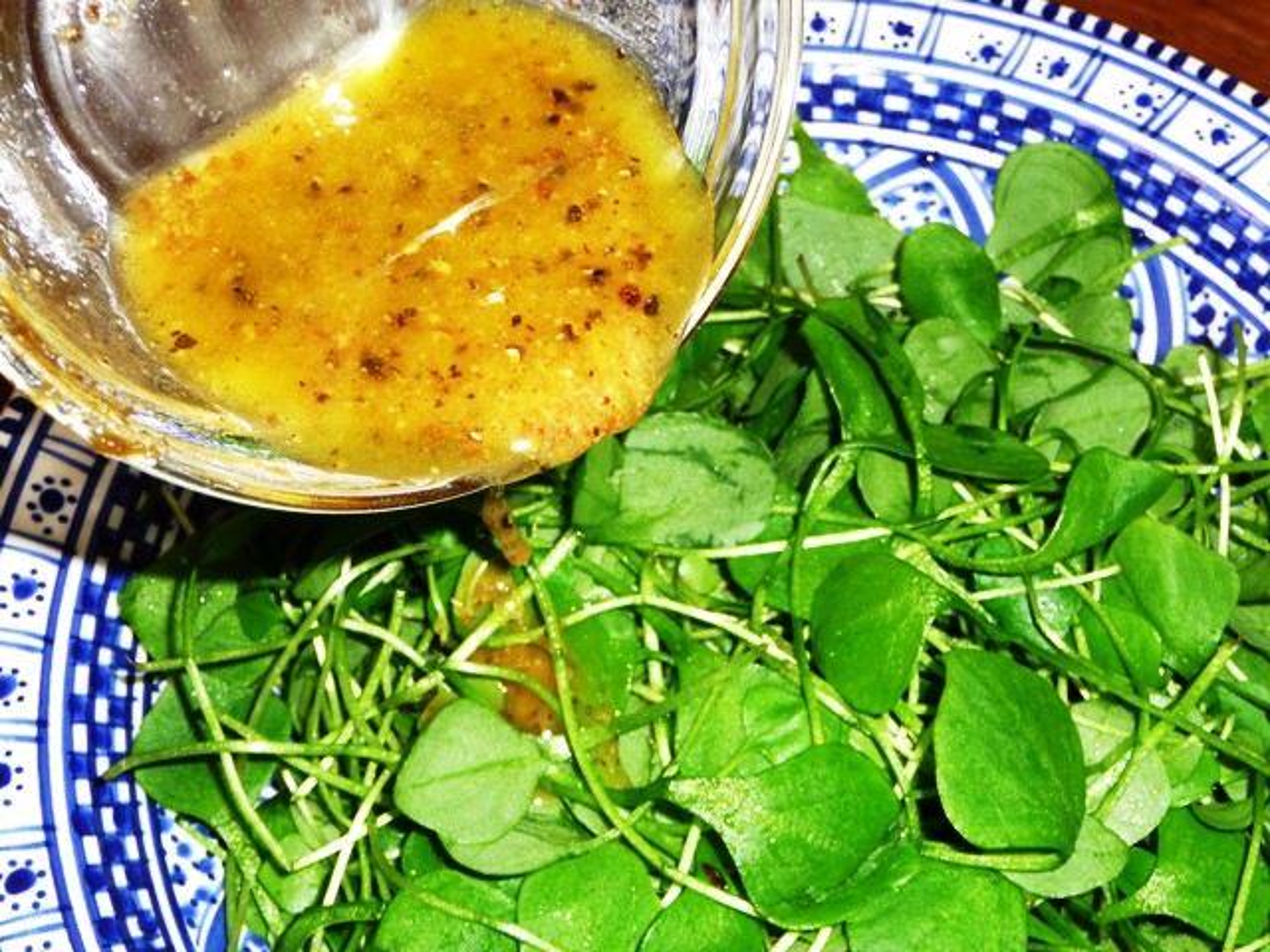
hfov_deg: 38.2
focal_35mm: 50
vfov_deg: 29.1
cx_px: 635
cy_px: 476
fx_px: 1834
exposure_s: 1/30
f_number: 4.2
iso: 100
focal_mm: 8.5
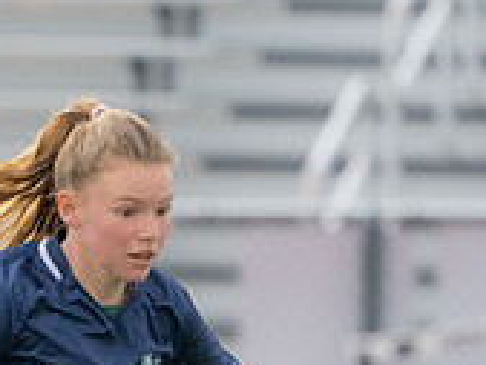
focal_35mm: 1440
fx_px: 20232
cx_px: -47
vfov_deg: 1.0
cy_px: 619
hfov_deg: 1.4
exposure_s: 1/1250
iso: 2500
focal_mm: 352
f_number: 5.6
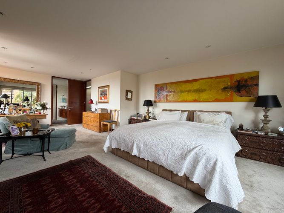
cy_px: 106
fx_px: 115
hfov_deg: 102.1
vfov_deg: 85.7
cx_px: 142
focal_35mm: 14
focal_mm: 2.22
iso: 100
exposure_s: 1/121
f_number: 2.2
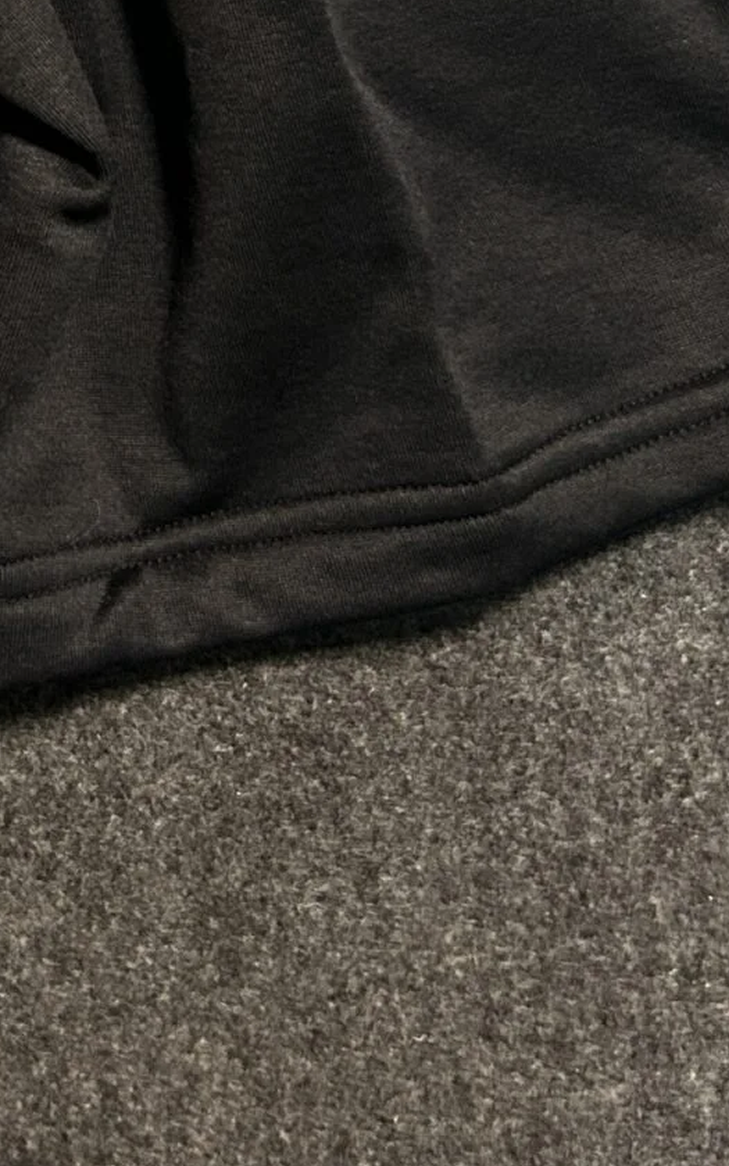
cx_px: -144
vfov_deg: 22.5
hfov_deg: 15.0
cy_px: -275
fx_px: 2670
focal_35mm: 84
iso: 320
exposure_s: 1/50
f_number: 1.5
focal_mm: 5.7
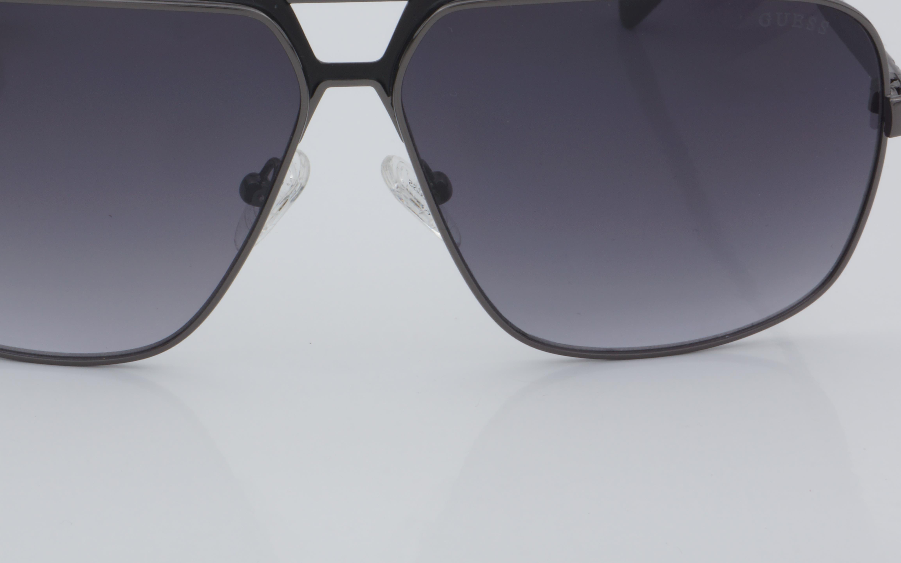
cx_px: 346
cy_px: 197
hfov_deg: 19.0
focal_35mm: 110
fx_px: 2693
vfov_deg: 11.9
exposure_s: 1/4
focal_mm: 55
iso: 100
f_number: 32
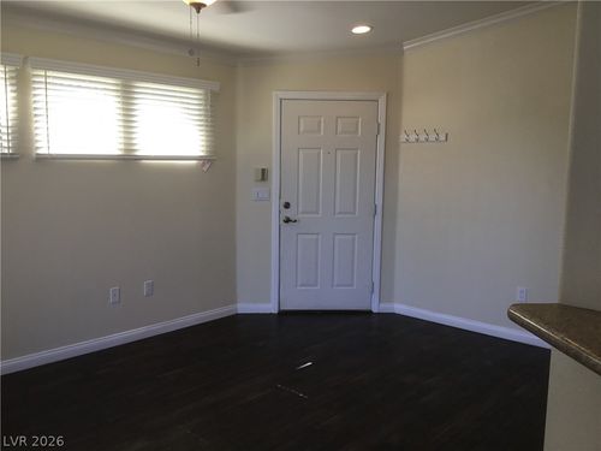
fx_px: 538
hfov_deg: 58.4
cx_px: 300
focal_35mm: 31
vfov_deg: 45.4
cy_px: 226
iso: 32
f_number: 2.4
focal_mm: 3.3
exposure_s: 1/60
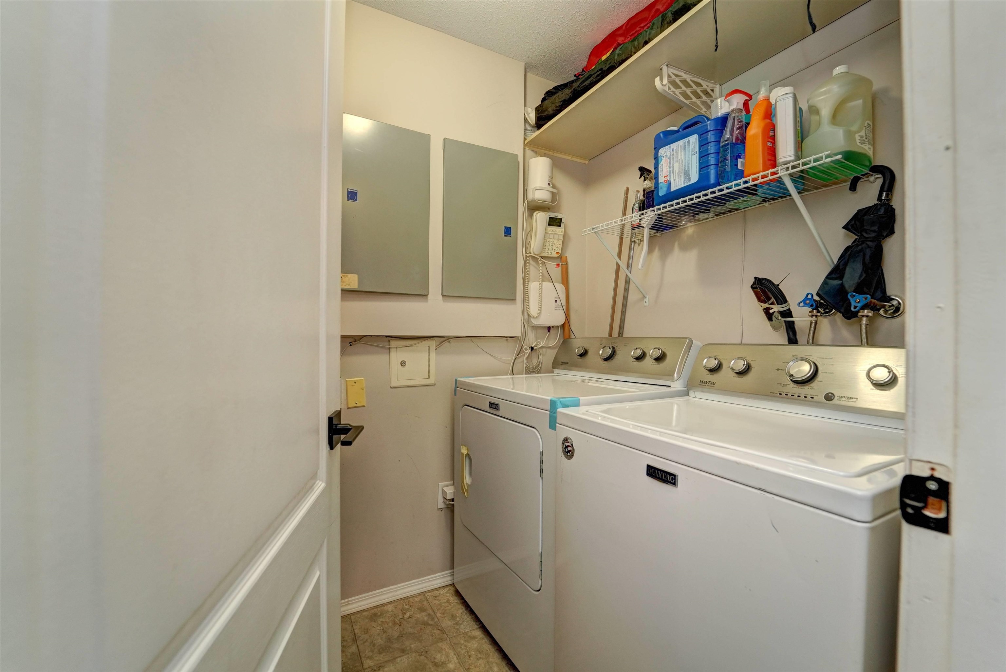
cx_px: 503
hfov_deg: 104.2
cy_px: 336
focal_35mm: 14
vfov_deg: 81.3
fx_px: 391
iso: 800
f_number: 5
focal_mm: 14
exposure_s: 1/40
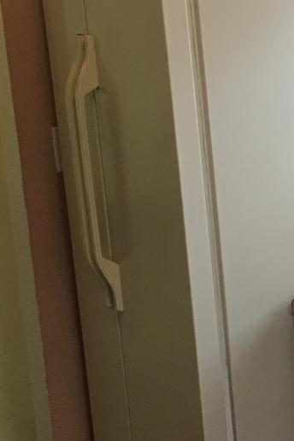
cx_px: 634
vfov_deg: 17.4
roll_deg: +0.8
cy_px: 335
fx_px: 1433
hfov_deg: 10.5
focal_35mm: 117
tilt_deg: -11.8
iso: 50
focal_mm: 4.15
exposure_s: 1/33
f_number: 2.2
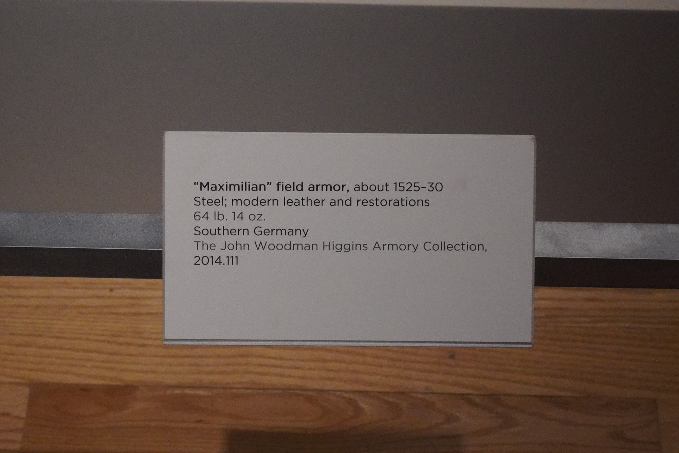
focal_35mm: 50
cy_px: 226
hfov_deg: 39.6
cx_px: 340
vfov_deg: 27.0
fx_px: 943
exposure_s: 1/80
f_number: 16
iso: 10000
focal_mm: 50
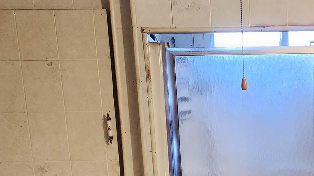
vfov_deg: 15.5
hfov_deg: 28.4
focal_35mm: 72
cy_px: 259
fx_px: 599
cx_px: 271
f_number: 1.8
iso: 800
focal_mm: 5.4
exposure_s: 1/120
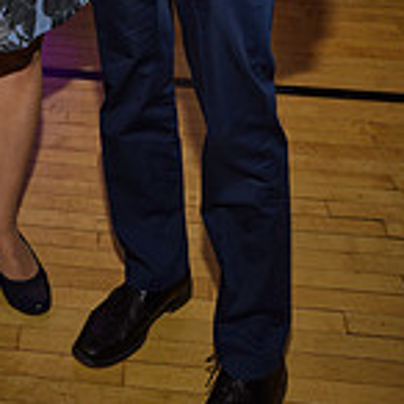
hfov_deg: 21.1
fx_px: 1070
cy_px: -210
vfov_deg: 18.7
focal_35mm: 81
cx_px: 69
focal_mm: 31
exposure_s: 1/60
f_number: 5
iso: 200
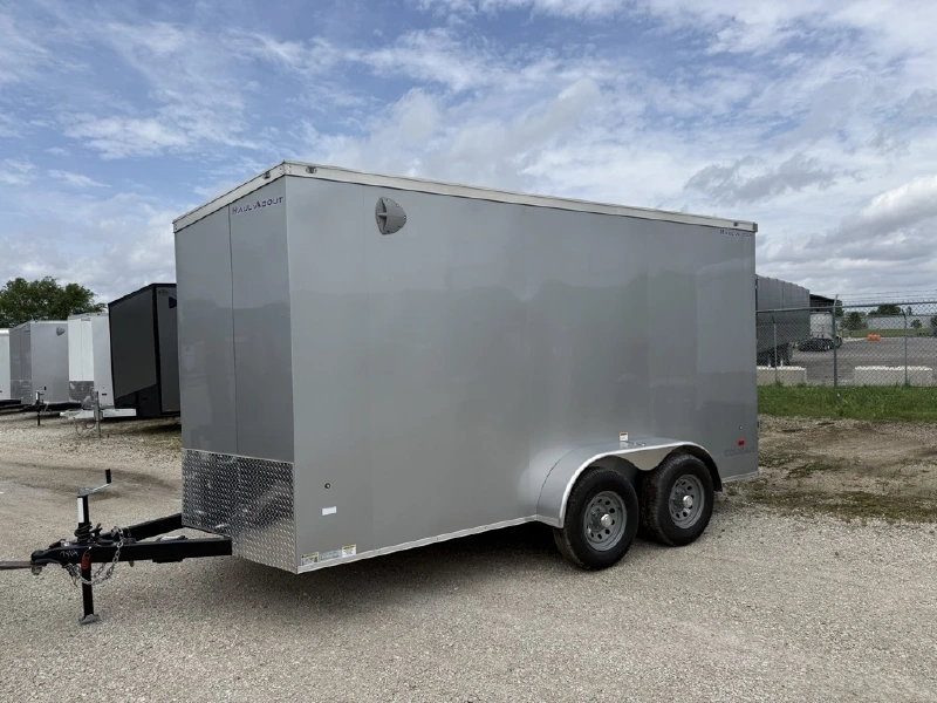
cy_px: 352
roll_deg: +1.9
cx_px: 468
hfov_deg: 71.6
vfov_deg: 56.8
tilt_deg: -1.4
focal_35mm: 24
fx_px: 650
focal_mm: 6.76
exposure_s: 1/8130
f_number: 1.78
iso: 80
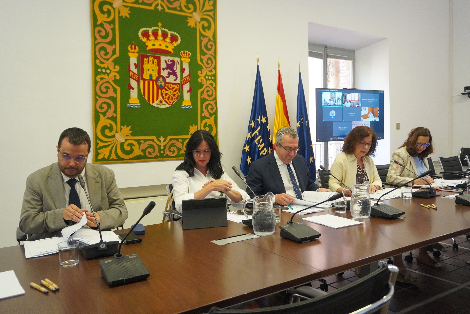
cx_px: 235
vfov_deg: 45.7
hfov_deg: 64.5
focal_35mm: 28
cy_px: 157
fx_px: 372
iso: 2500
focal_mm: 19
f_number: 4
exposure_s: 1/160
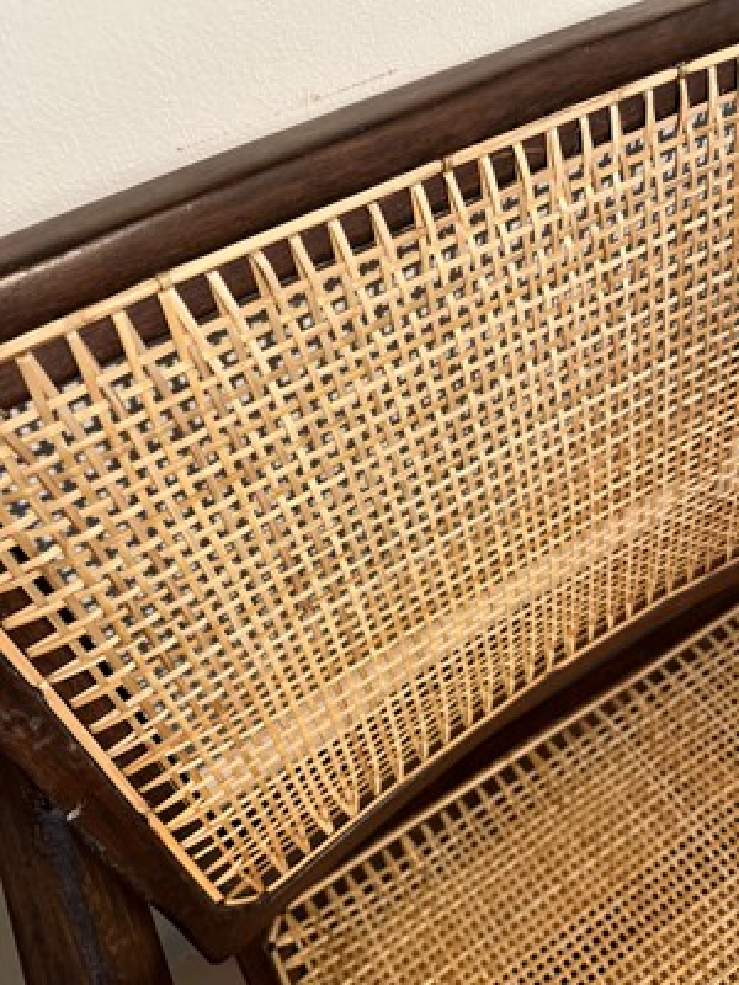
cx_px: 370
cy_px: 492
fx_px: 740
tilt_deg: -48.3
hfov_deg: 53.1
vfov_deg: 67.3
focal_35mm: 26
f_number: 1.6
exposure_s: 1/100
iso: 125
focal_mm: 5.1
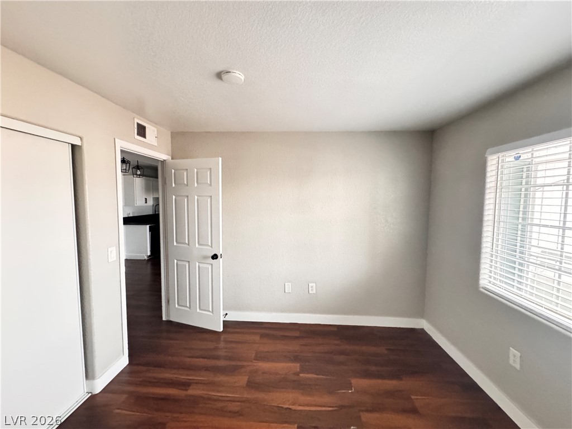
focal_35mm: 14
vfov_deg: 85.7
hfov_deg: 102.1
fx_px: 231
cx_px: 286
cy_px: 214
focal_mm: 2.22
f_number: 2.2
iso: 1250
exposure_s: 1/60
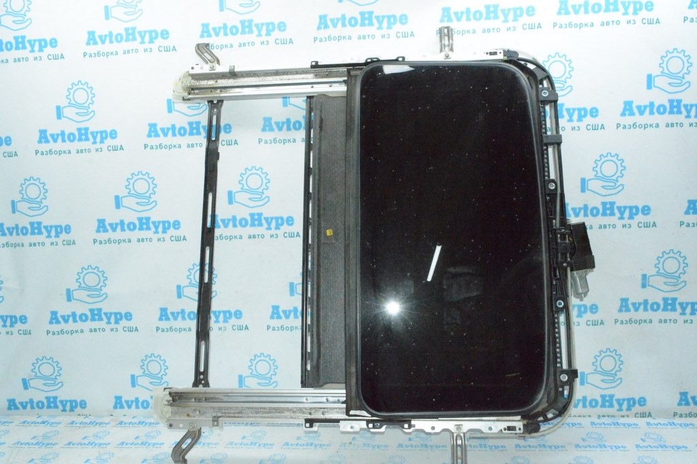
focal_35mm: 27
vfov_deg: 47.9
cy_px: 232
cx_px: 348
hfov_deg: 67.4
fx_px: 522
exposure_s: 1/200
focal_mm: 18
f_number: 16
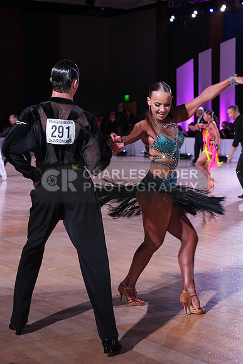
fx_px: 718
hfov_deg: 19.2
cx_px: 122
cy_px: 182
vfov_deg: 28.4
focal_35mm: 71
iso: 2500
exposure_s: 1/200
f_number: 5
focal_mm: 71
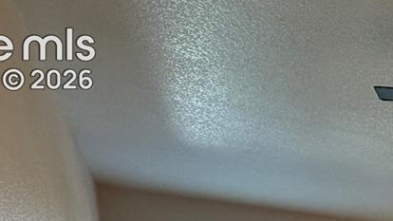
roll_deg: +1.1
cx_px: 518
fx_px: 552
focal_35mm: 53
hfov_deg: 30.4
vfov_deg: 15.8
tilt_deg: -8.1
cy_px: 484
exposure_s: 1/60
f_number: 2.2
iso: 250
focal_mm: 2.22
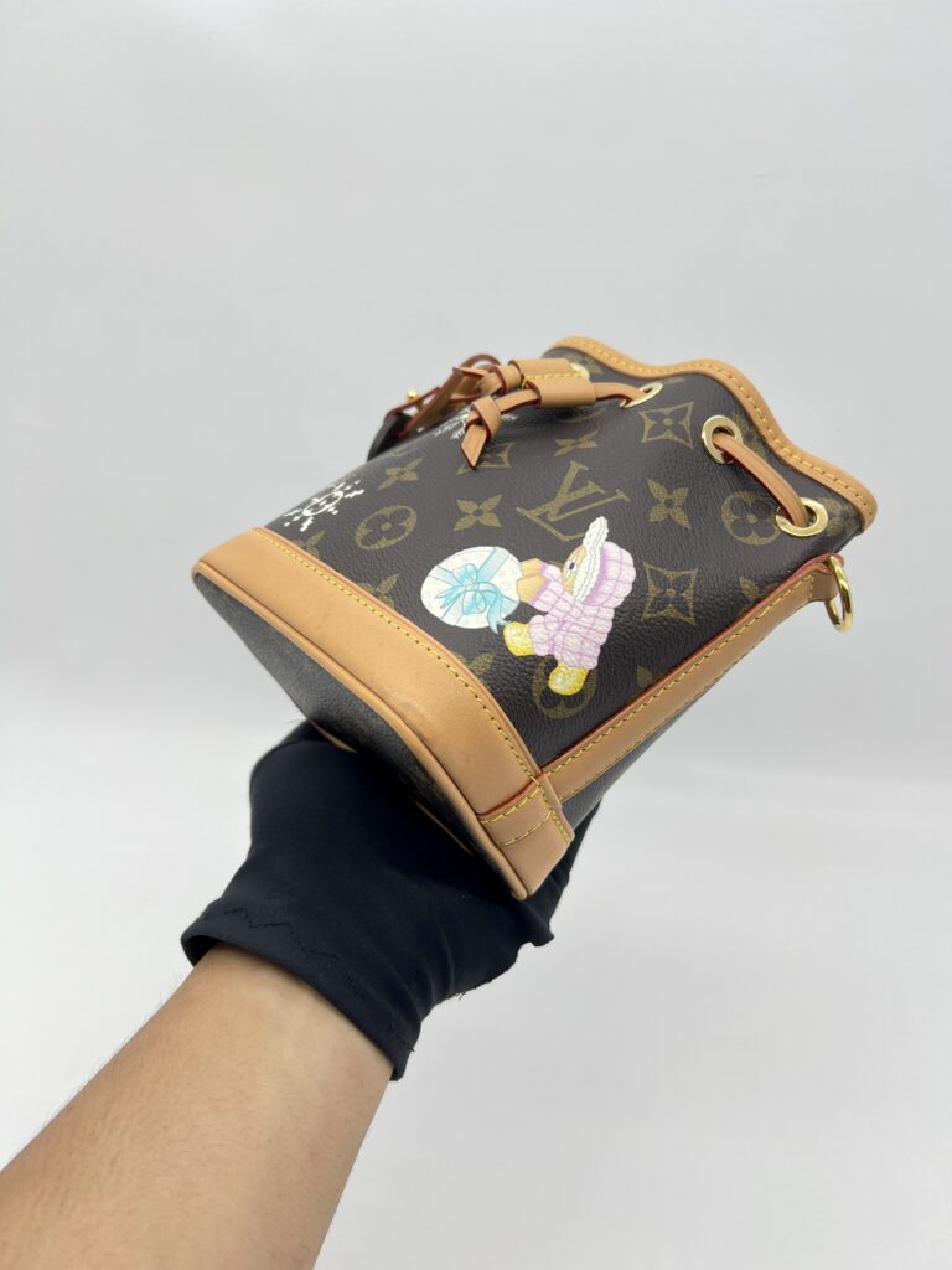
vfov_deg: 67.3
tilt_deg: -25.7
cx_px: 476
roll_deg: +0.3
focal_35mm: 26
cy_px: 635
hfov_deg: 53.1
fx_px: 953
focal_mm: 5.7
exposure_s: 1/109
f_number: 1.5
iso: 32
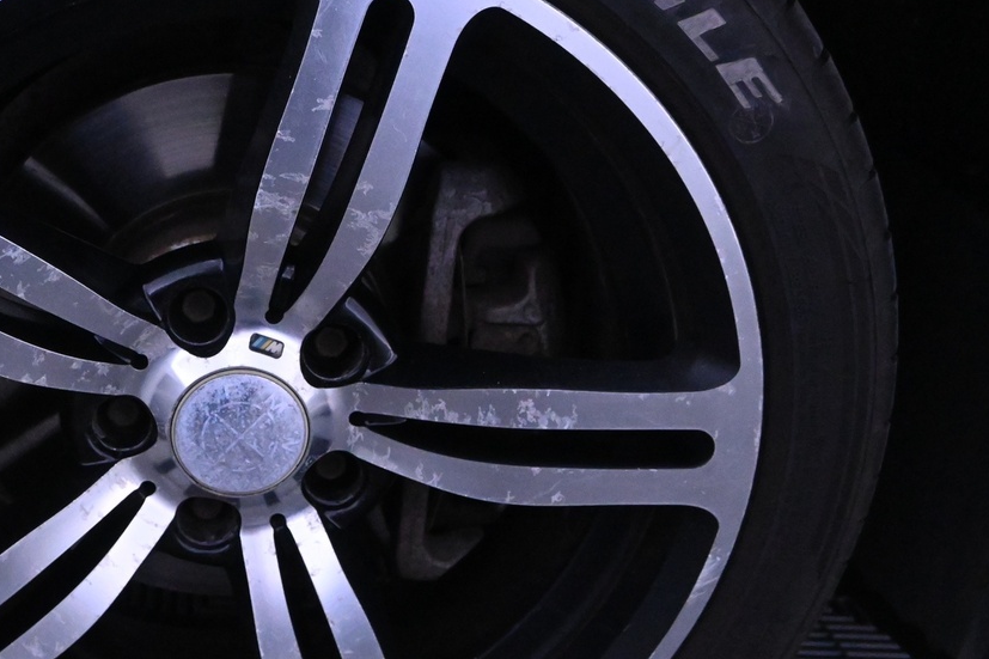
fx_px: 1291
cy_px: 367
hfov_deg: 40.6
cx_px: 230
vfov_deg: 28.6
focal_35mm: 47
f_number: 4
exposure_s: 1/160
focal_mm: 16
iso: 6400
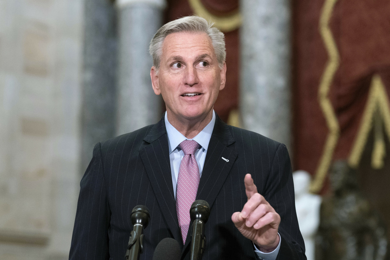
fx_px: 1007
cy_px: 130
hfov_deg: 21.9
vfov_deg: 14.7
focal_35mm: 93
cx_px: 195
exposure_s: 1/320
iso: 5000
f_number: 3.5
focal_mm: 93
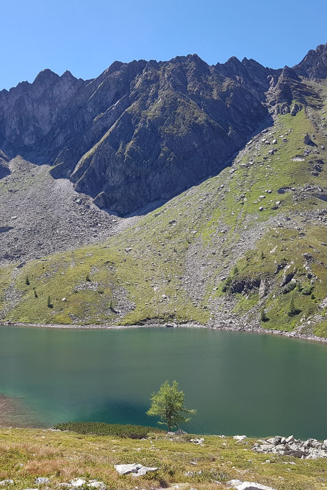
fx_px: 504
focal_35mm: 37
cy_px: 245
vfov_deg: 51.9
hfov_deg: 35.9
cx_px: 148
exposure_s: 1/1268
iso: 50
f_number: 1.7
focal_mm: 4.2
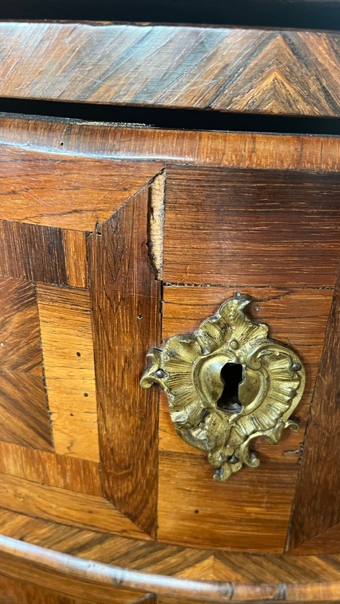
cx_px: 220
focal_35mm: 29
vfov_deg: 66.1
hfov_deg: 39.8
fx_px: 464
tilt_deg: -29.1
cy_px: 302
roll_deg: -1.1
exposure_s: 1/50
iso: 250
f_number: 1.6
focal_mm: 5.1
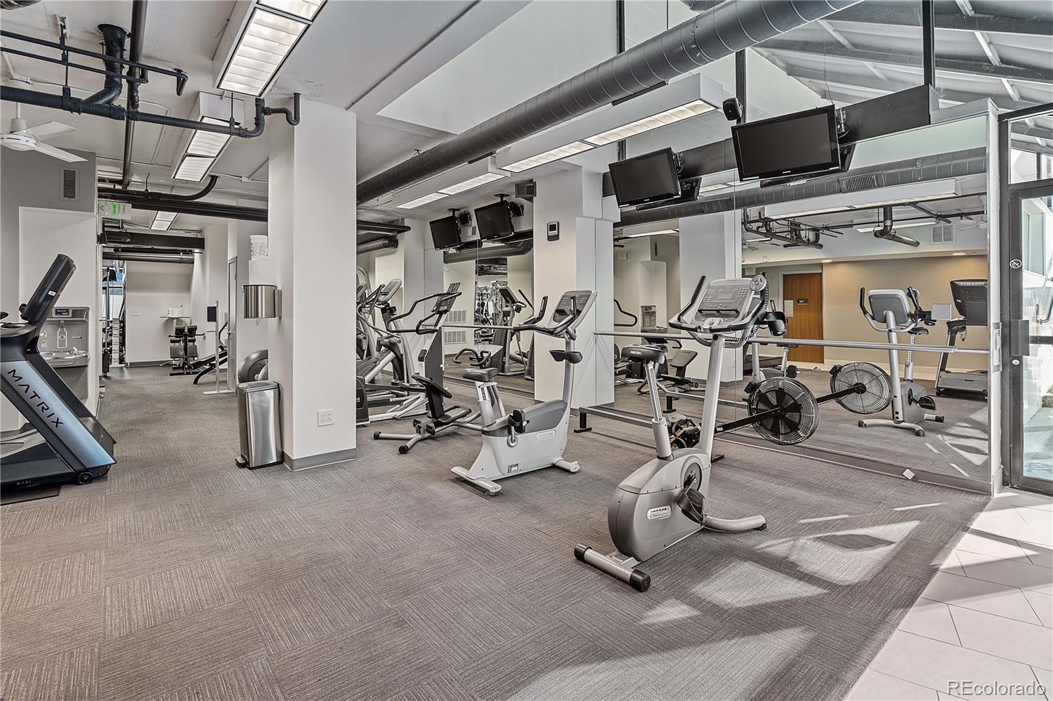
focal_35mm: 16
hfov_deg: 96.7
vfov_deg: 73.7
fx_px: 468
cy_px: 350
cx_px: 526
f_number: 5.6
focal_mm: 16
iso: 640
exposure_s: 1/8
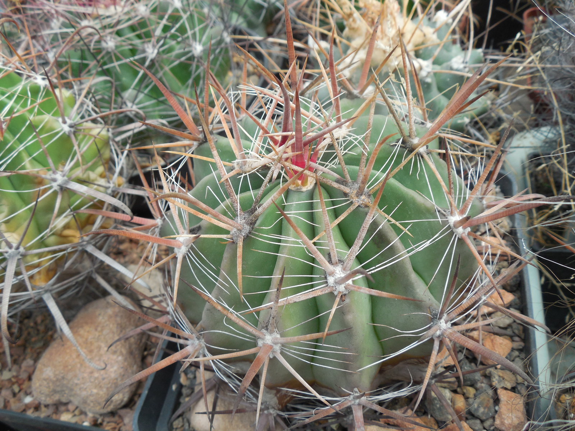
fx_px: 515
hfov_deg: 58.4
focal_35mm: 31
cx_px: 288
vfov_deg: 45.4
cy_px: 216
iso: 125
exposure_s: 1/125
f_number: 3.6
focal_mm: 5.6
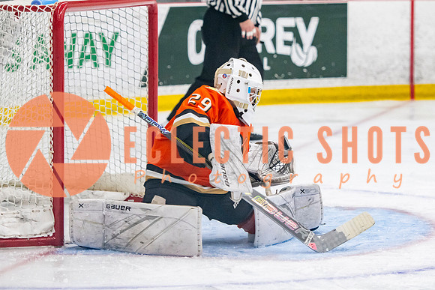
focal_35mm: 202
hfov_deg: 10.2
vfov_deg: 6.8
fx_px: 2444
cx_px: 255
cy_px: 84
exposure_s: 1/640
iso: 2500
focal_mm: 122
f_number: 3.2
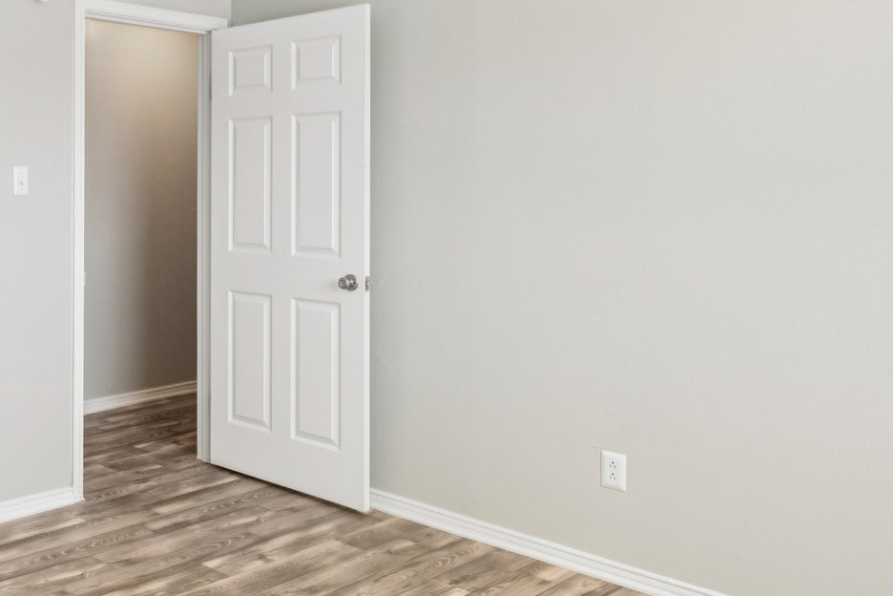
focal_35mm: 35
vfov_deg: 37.5
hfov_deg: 45.3
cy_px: 203
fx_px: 868
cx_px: -14
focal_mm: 16
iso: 200
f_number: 8
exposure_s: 1/30
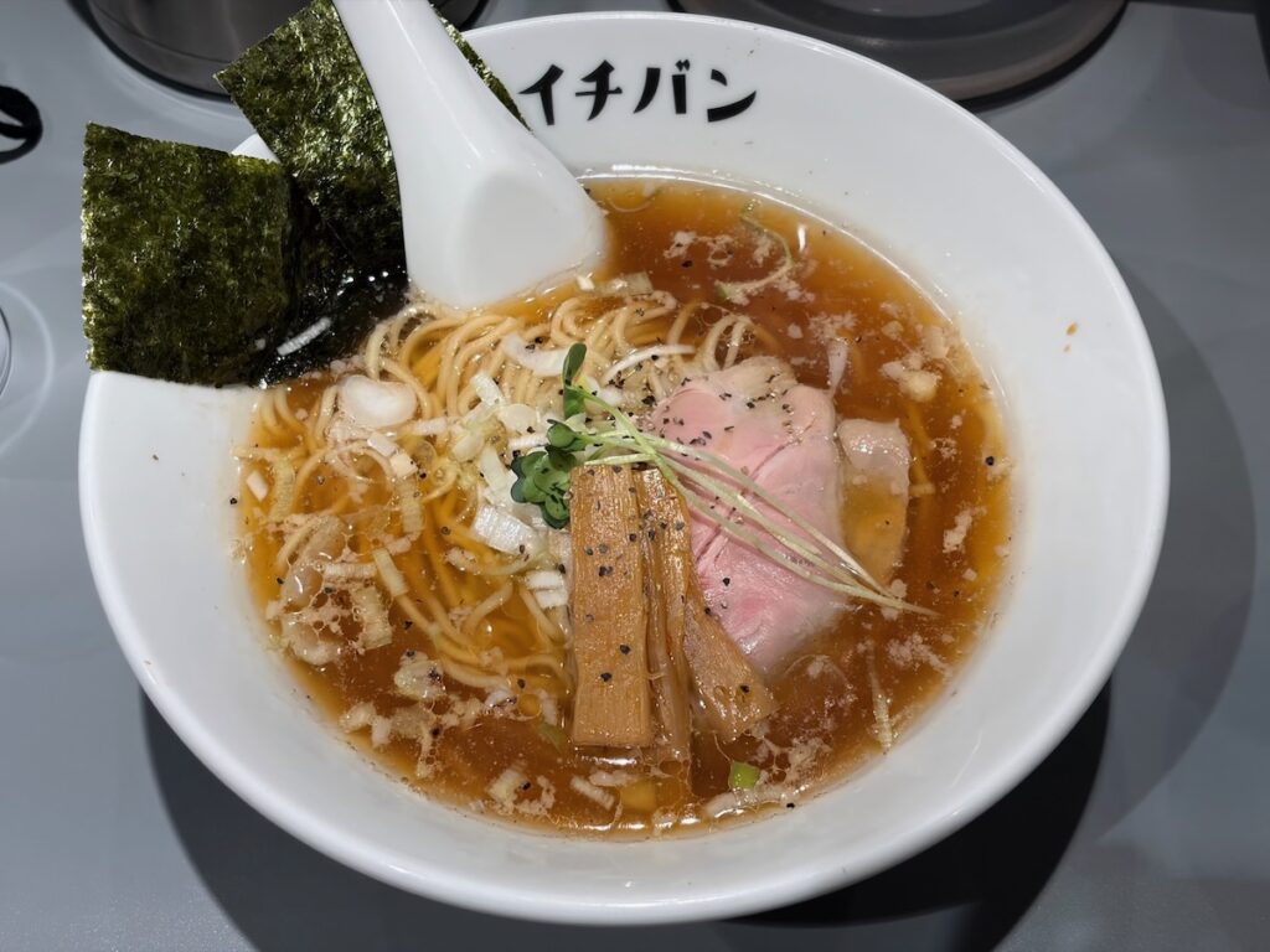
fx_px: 1908
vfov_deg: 28.0
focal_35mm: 52
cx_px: 635
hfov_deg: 36.8
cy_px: 476
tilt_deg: -57.8
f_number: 1.6
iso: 25
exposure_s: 1/100
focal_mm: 5.96
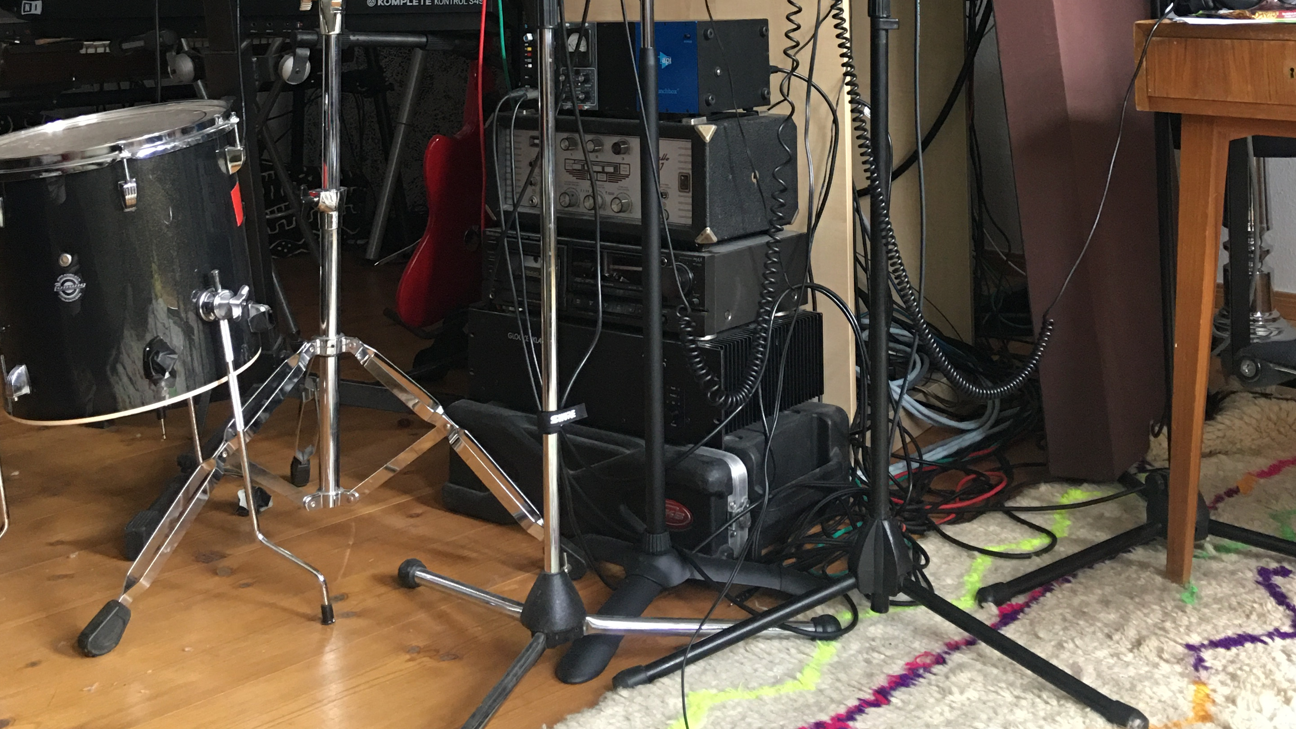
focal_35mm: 44
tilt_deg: +3.8
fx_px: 1512
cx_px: 671
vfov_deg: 25.1
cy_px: -80
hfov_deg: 46.4
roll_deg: +0.6
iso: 125
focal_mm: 4.15
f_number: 2.2
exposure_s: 1/17
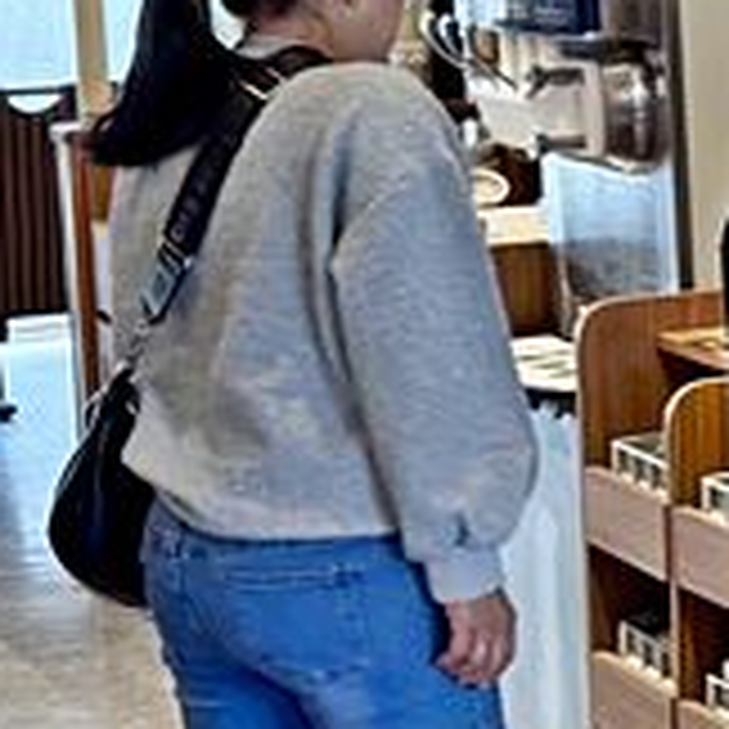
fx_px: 3121
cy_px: 198
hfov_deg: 11.4
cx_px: 1647
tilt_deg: -7.3
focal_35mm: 131
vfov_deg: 13.3
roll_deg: +0.5
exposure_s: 1/60
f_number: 1.78
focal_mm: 6.76
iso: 160
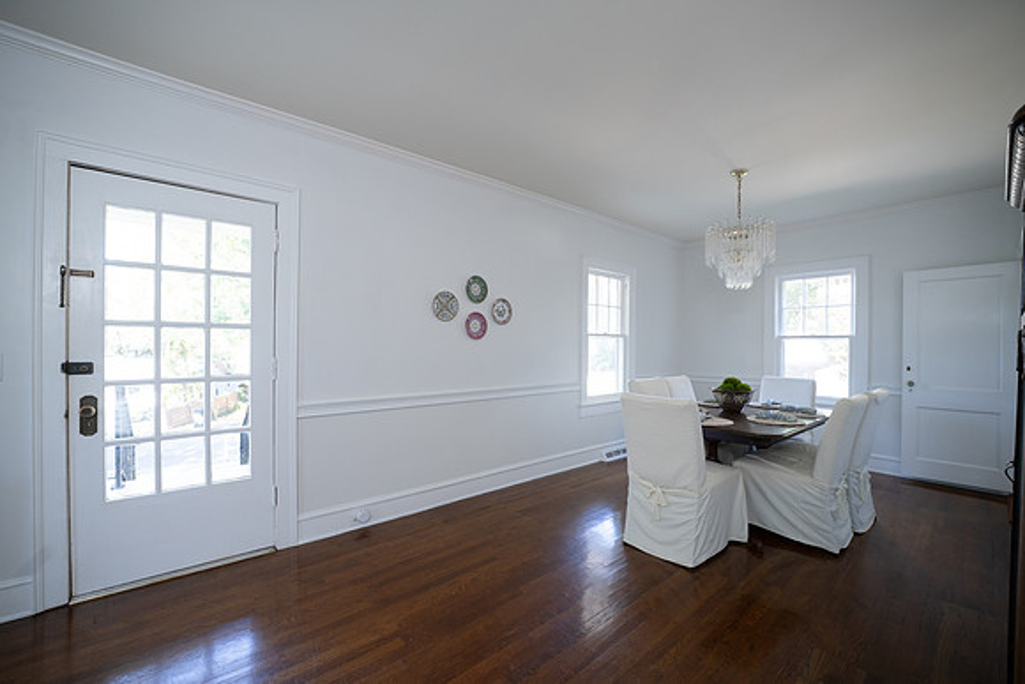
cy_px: 342
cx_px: 512
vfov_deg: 81.2
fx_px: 399
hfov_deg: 104.2
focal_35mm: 14
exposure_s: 1/25
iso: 640
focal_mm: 14
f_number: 5.6
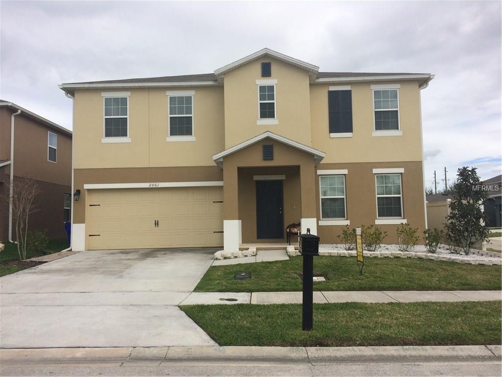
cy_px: 188
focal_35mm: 29
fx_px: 421
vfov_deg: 48.2
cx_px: 251
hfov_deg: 61.7
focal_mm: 4.15
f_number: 2.2
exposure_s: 1/2933
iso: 32
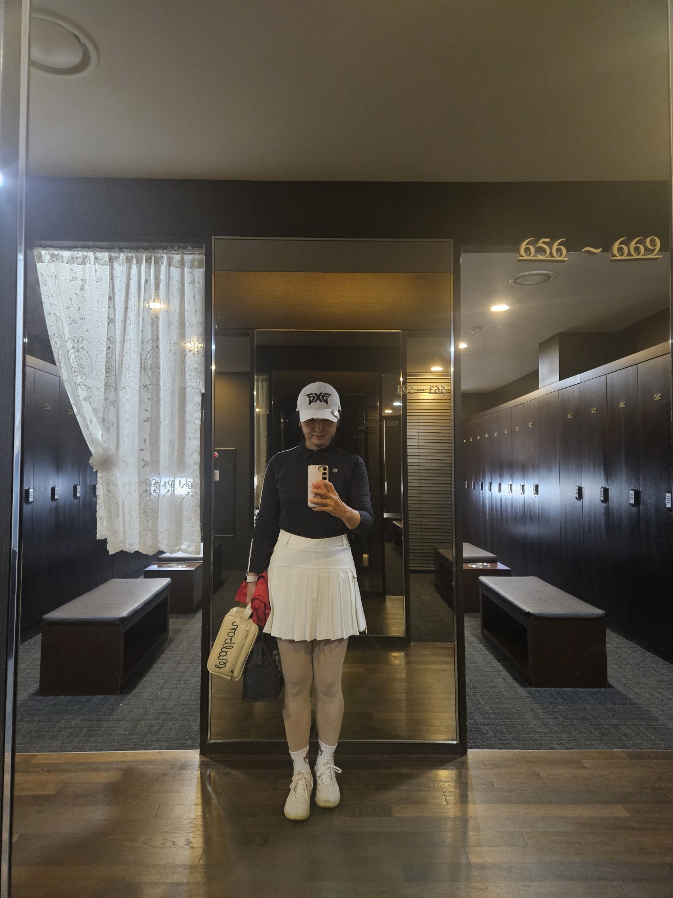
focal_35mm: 23
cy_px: 449
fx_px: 596
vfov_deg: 73.9
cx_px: 336
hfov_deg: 58.9
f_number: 1.8
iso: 800
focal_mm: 5.4
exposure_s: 1/24
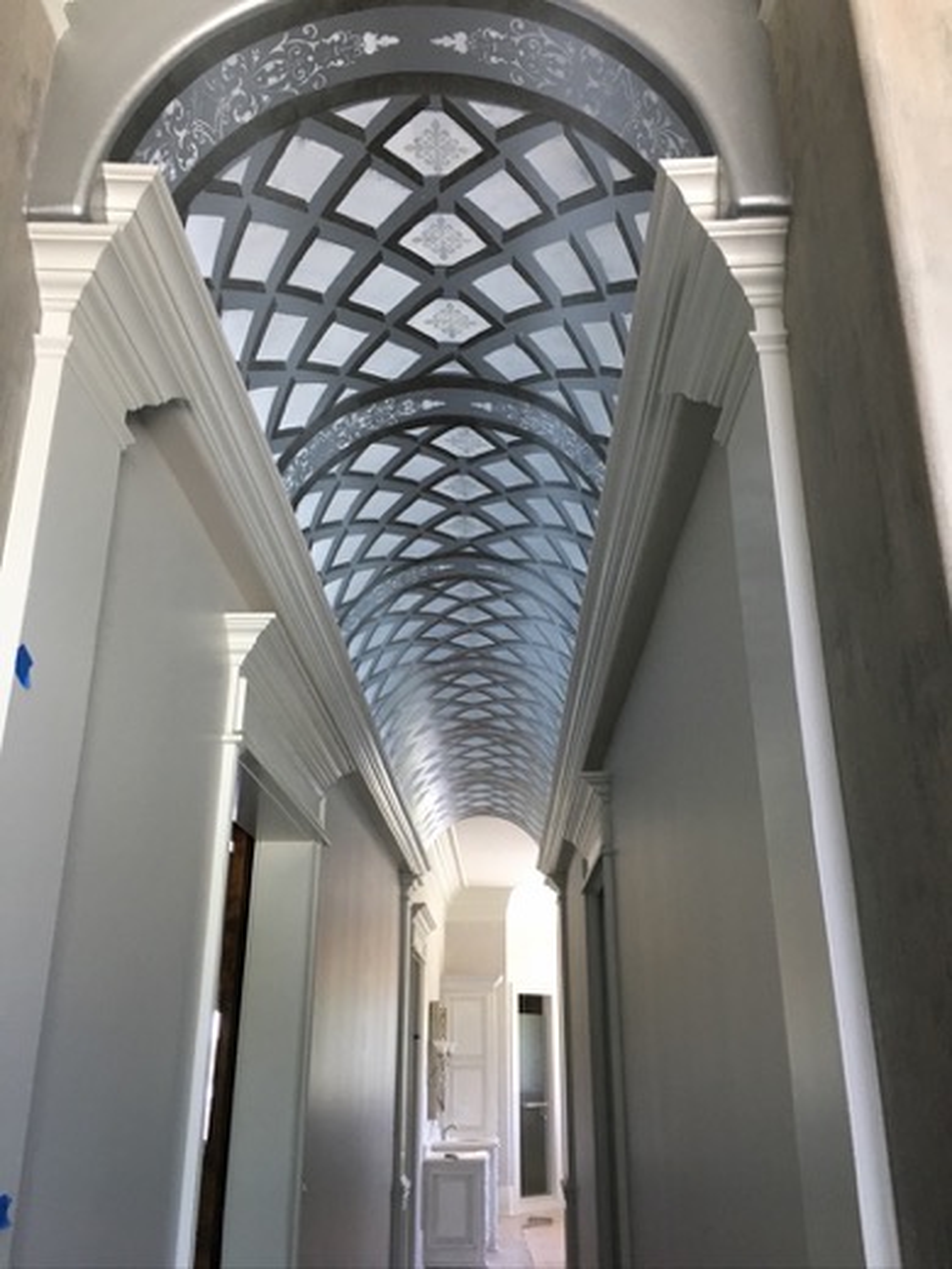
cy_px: 634
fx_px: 1063
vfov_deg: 61.7
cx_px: 476
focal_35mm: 29
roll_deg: -1.0
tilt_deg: +20.3
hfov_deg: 48.2
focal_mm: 4.15
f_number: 2.2
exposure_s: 1/30
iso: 100
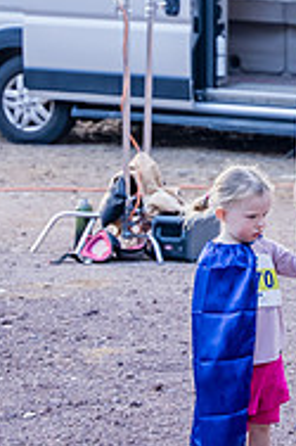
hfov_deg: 7.6
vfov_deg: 11.5
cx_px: 355
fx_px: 2212
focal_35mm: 179
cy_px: 149
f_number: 3.2
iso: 400
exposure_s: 1/250
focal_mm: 57.9
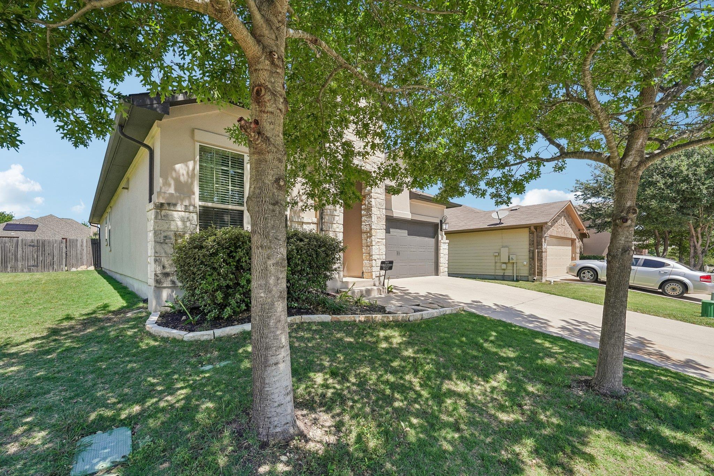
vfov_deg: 81.2
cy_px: 238
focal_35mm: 14
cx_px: 357
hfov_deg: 104.3
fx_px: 278
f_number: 8
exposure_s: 1/800
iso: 400
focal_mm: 14
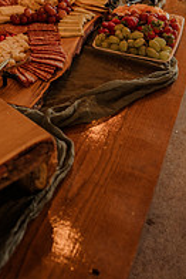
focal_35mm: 55
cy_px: 50
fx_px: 425
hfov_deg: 24.3
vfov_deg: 34.9
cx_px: 38
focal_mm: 24
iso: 640
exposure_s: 1/125
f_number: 2.8
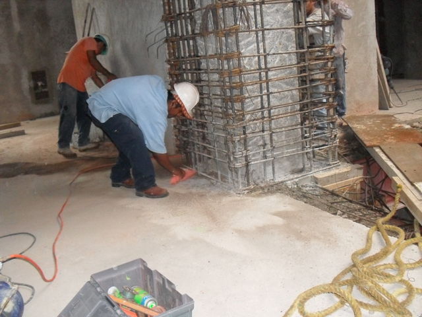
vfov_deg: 37.7
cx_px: 211
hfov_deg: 49.0
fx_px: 463
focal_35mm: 38
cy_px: 158
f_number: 2.8
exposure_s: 1/45
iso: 240
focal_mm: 6.3
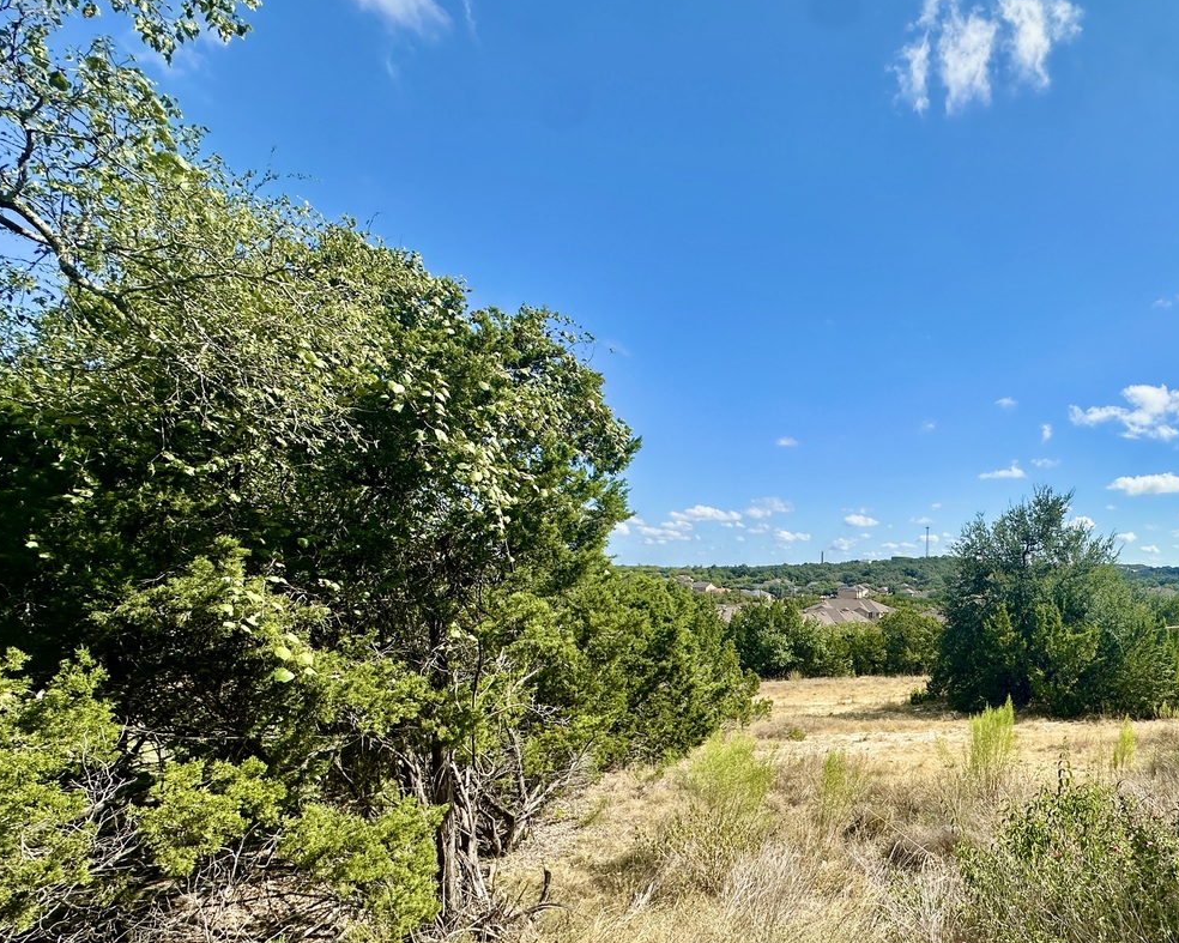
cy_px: 603
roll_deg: -1.3
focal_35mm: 20
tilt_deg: -4.1
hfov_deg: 76.6
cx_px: 827
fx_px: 698
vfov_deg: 66.8
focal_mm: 2.22
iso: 40
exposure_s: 1/1984
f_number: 2.2
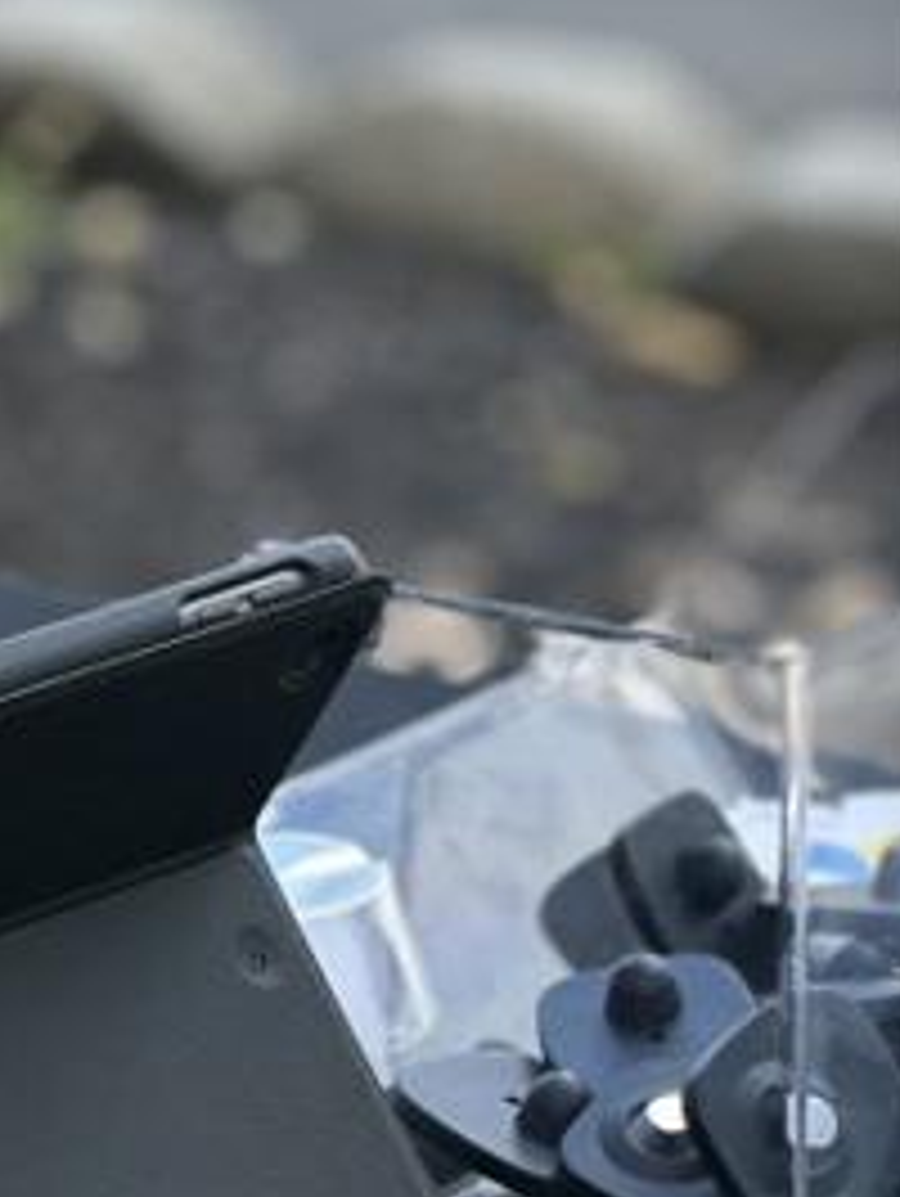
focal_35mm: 270
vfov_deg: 7.3
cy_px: 497
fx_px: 9345
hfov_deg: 5.5
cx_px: 486
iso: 25
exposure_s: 1/252
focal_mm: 9
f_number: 2.8
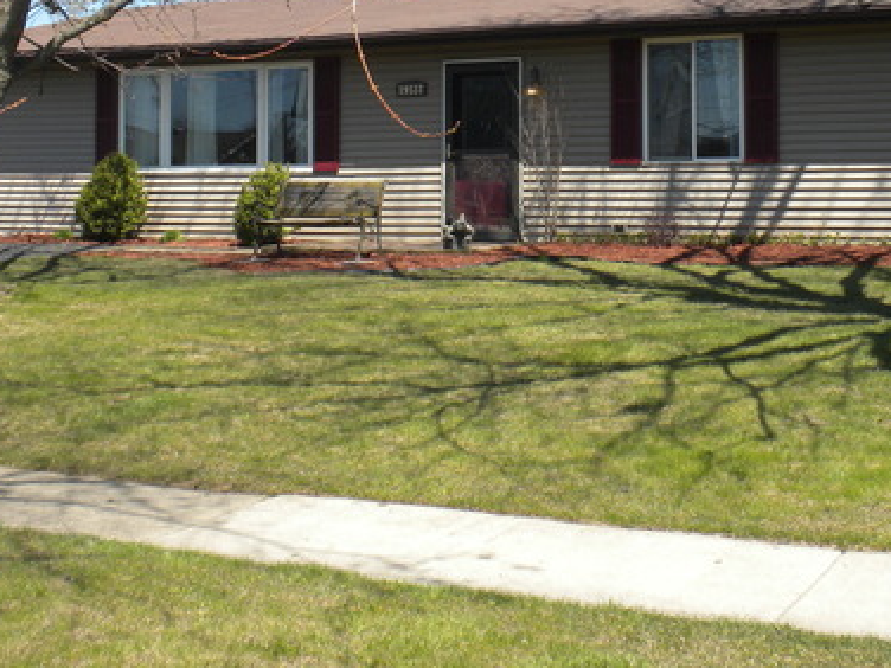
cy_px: 118
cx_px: 533
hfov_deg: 30.6
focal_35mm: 63
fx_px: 1622
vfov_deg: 22.9
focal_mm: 6.6
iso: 64
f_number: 10
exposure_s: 1/70.8
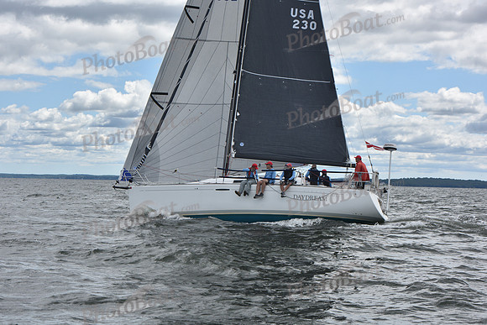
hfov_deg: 24.8
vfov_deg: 16.7
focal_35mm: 82
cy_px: 162
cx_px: 244
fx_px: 1109
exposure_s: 1/800
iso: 250
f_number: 9
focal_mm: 82
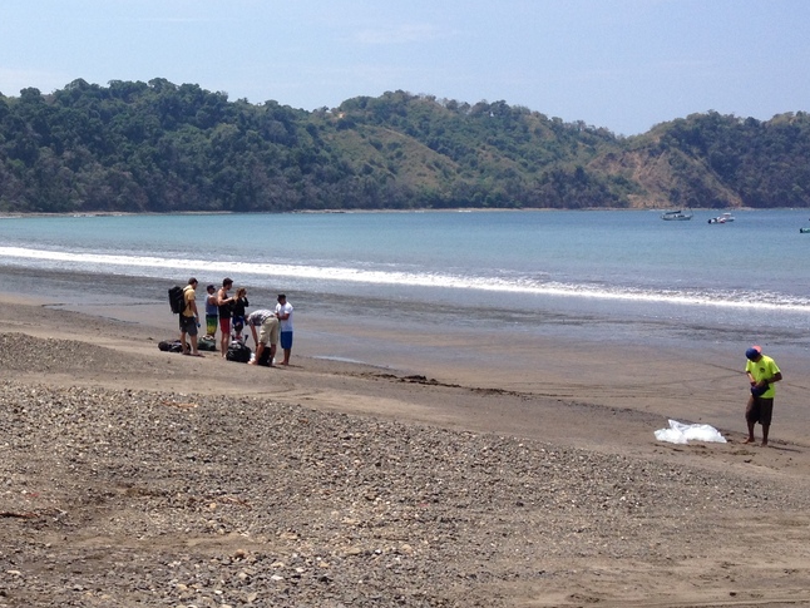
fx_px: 1522
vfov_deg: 22.4
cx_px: 158
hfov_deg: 29.1
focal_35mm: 65
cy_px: 150
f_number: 2.4
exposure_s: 1/2304
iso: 50
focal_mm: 4.28
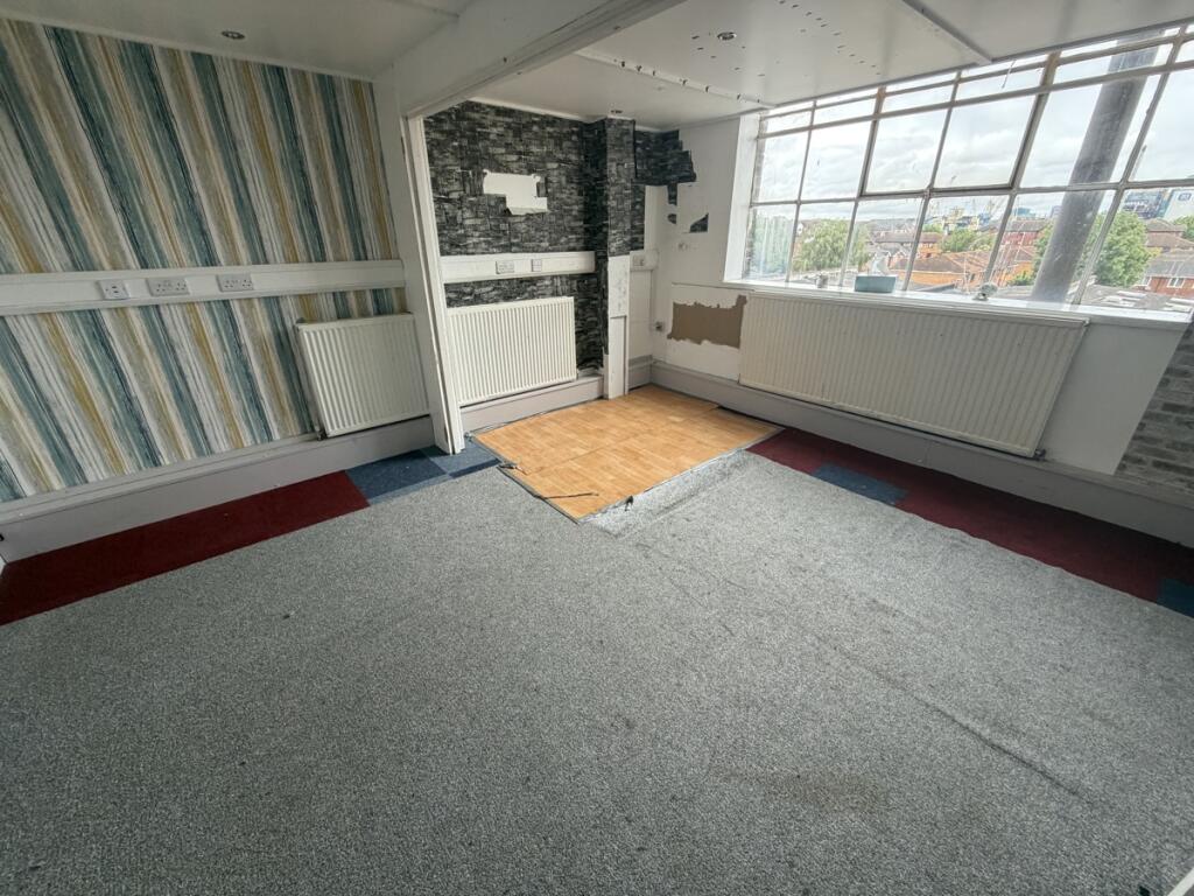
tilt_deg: -23.9
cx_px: 597
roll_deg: +0.8
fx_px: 483
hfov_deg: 102.1
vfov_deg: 85.7
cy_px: 448
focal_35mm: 14
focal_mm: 2.22
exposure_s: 1/121
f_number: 2.2
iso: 320
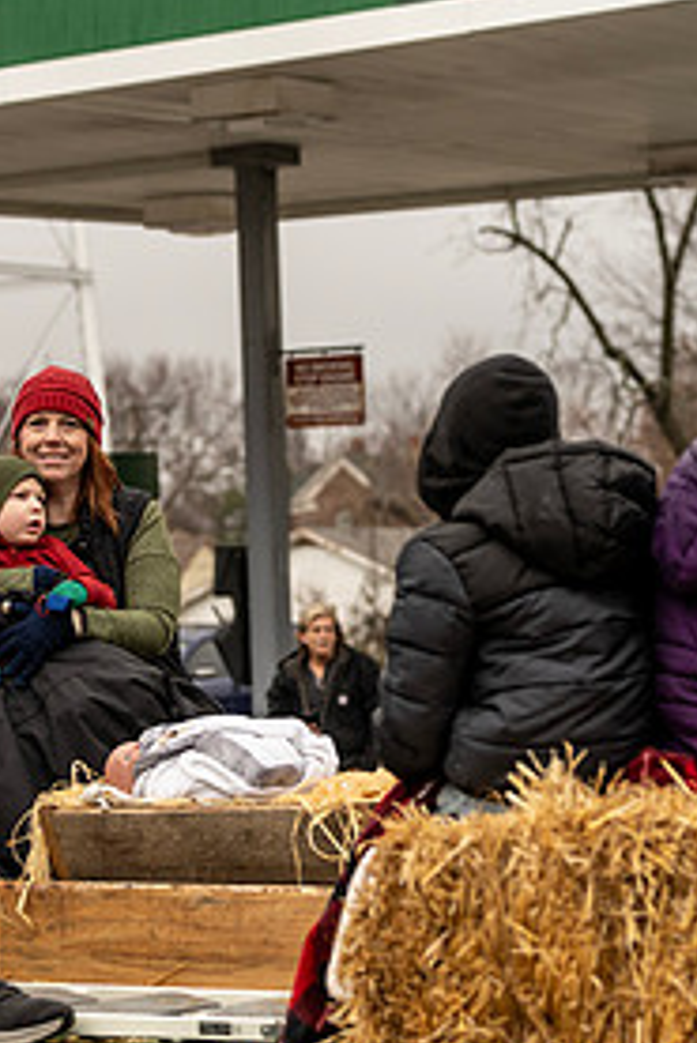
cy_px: 593
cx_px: 151
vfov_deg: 16.5
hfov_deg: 11.0
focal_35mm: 124
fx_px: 3596
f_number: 2.8
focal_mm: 57
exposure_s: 1/640
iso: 250
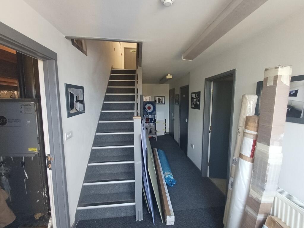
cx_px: 152
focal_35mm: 16
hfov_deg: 94.5
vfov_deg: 78.1
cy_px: 114
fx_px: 141
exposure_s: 1/50
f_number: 2.2
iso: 200
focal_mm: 1.64
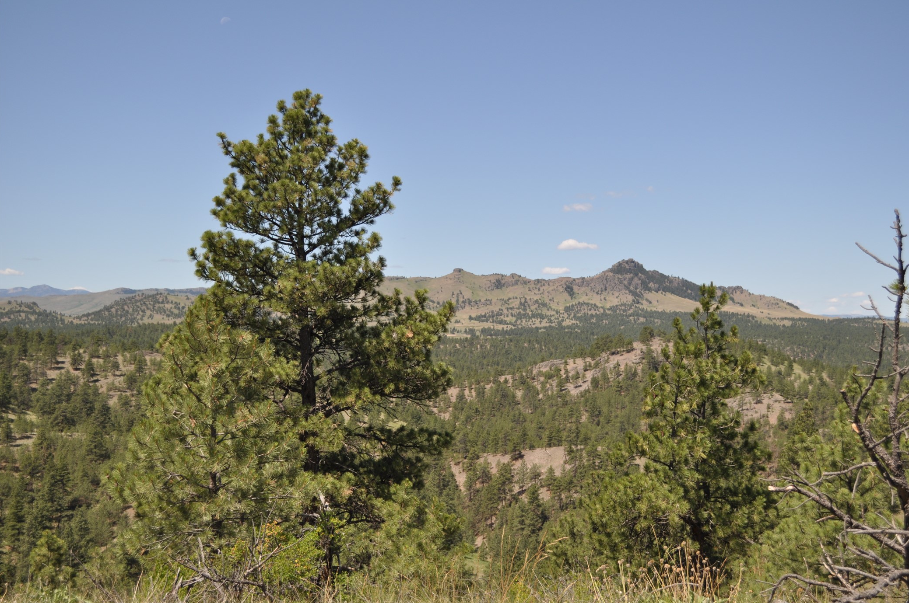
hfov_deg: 44.5
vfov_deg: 30.4
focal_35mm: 44
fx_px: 1110
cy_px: 299
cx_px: 475
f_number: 4.5
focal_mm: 28
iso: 200
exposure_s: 1/1250
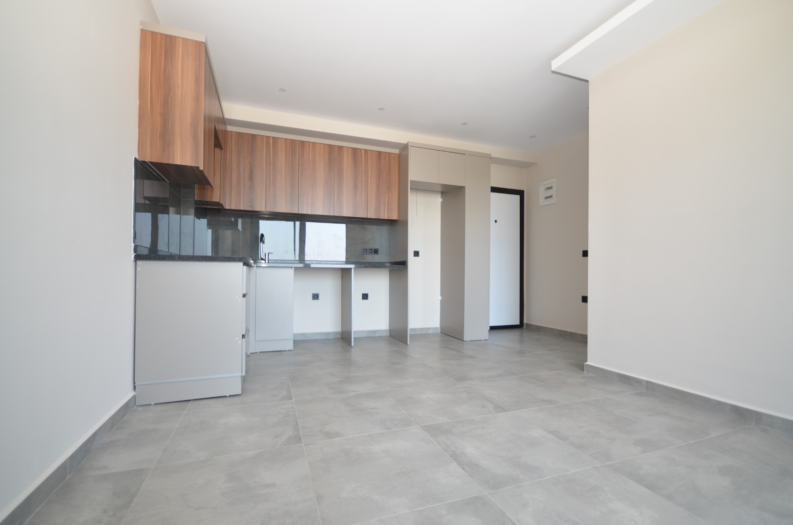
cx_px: 396
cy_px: 262
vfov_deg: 77.1
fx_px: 330
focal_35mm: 15
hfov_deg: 100.5
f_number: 4
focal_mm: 10
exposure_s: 1/60
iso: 280
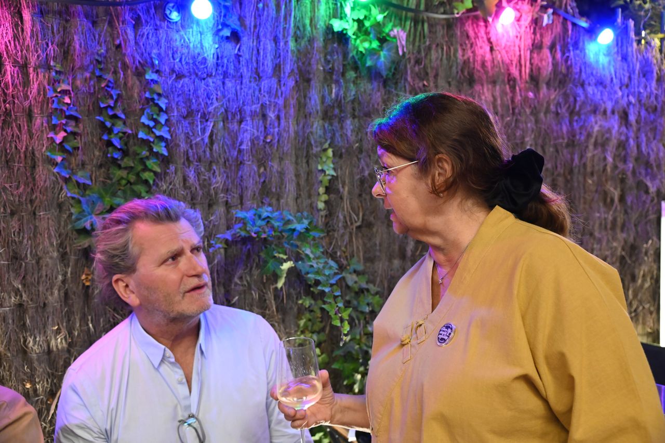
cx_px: 332
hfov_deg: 55.8
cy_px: 222
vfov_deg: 38.8
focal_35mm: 34
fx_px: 628
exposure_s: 1/40
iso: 8000
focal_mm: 34
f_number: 4.5
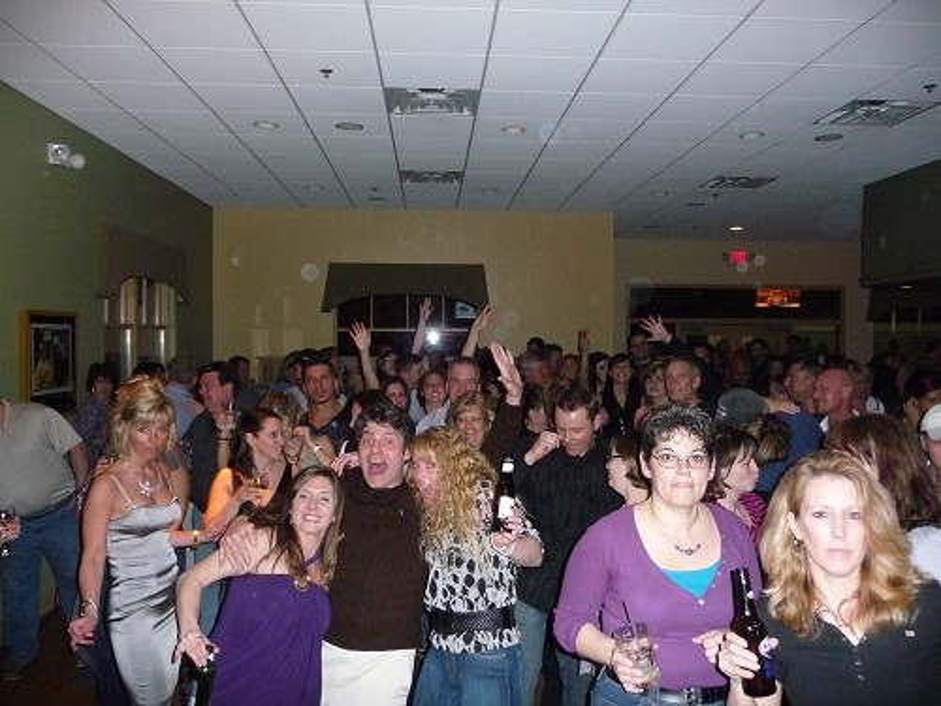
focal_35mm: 28
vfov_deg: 49.7
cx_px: 470
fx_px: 761
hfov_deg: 63.4
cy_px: 353
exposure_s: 1/30
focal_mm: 4.7
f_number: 3.3
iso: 500
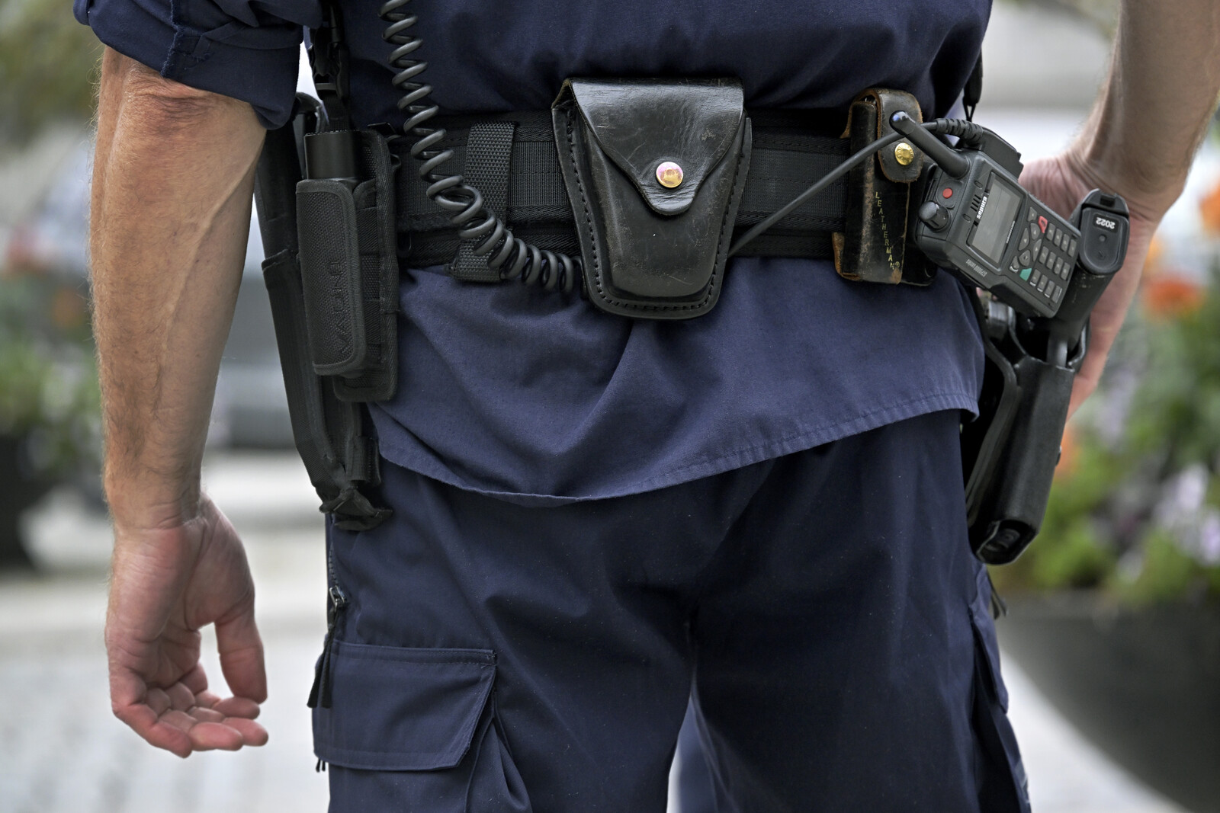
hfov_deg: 10.3
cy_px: 406
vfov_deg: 6.9
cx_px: 610
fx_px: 6778
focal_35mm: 200
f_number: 7.1
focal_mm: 200
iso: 2000
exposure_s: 1/400
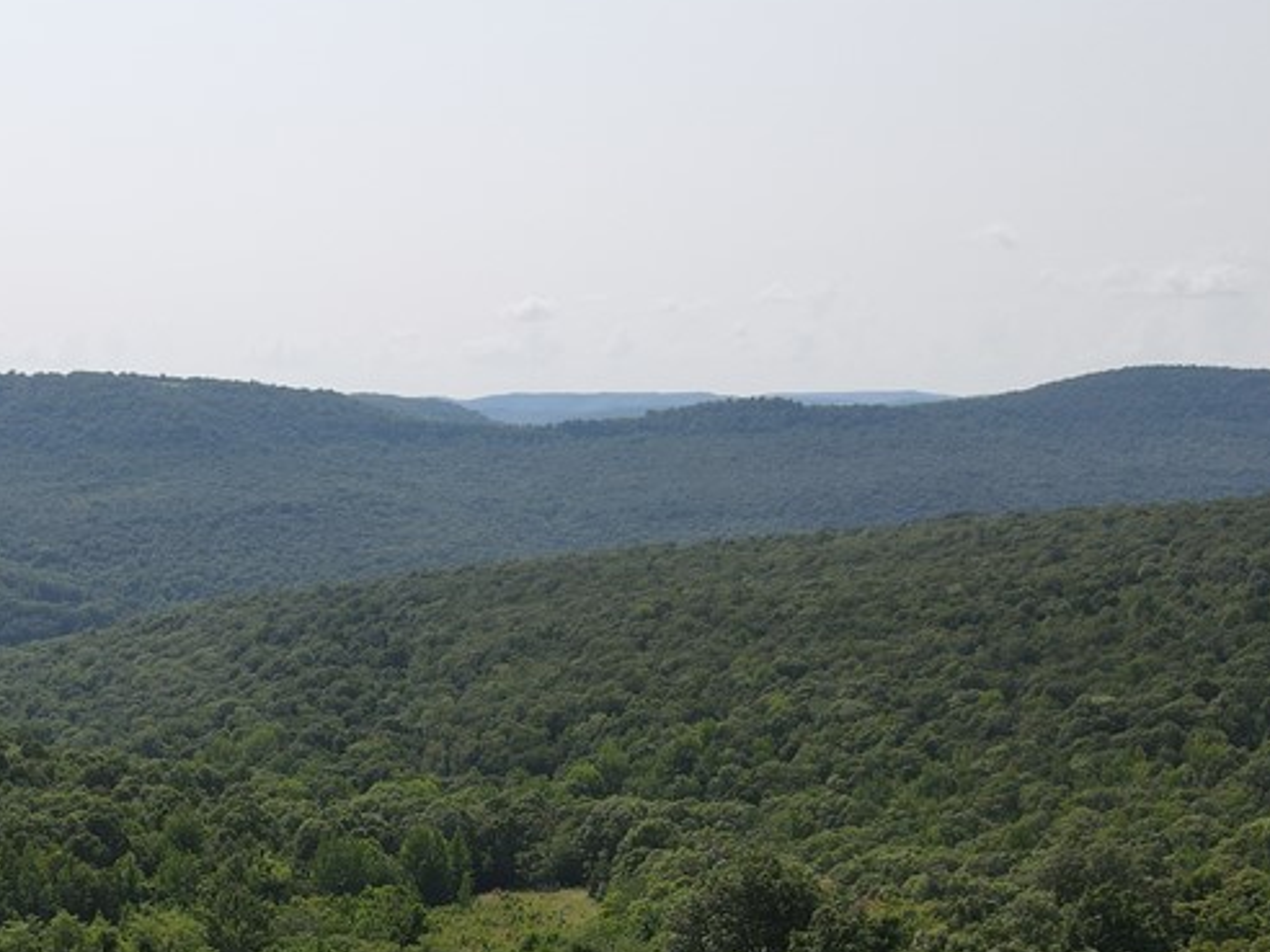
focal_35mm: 50
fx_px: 1834
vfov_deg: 27.7
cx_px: 235
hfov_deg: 36.7
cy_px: 911
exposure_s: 1/1250
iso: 110
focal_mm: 4.5
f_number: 2.8
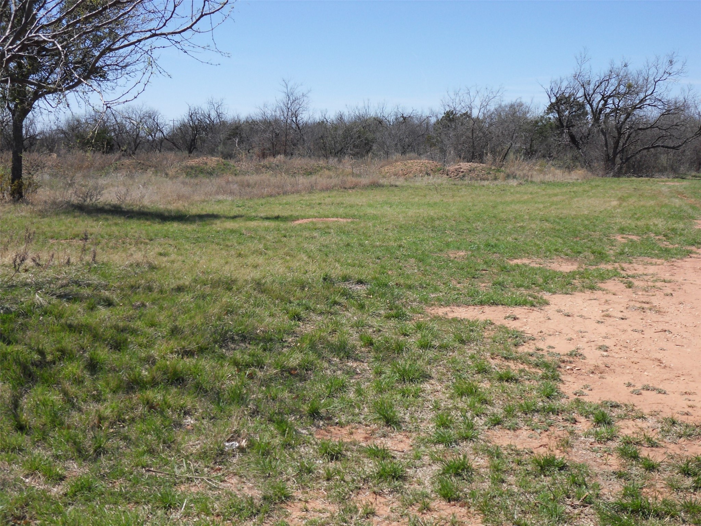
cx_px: 350
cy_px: 263
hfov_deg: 36.8
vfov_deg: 28.0
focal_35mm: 52
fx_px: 1053
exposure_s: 1/125
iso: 80
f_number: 10.1
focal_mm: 9.1
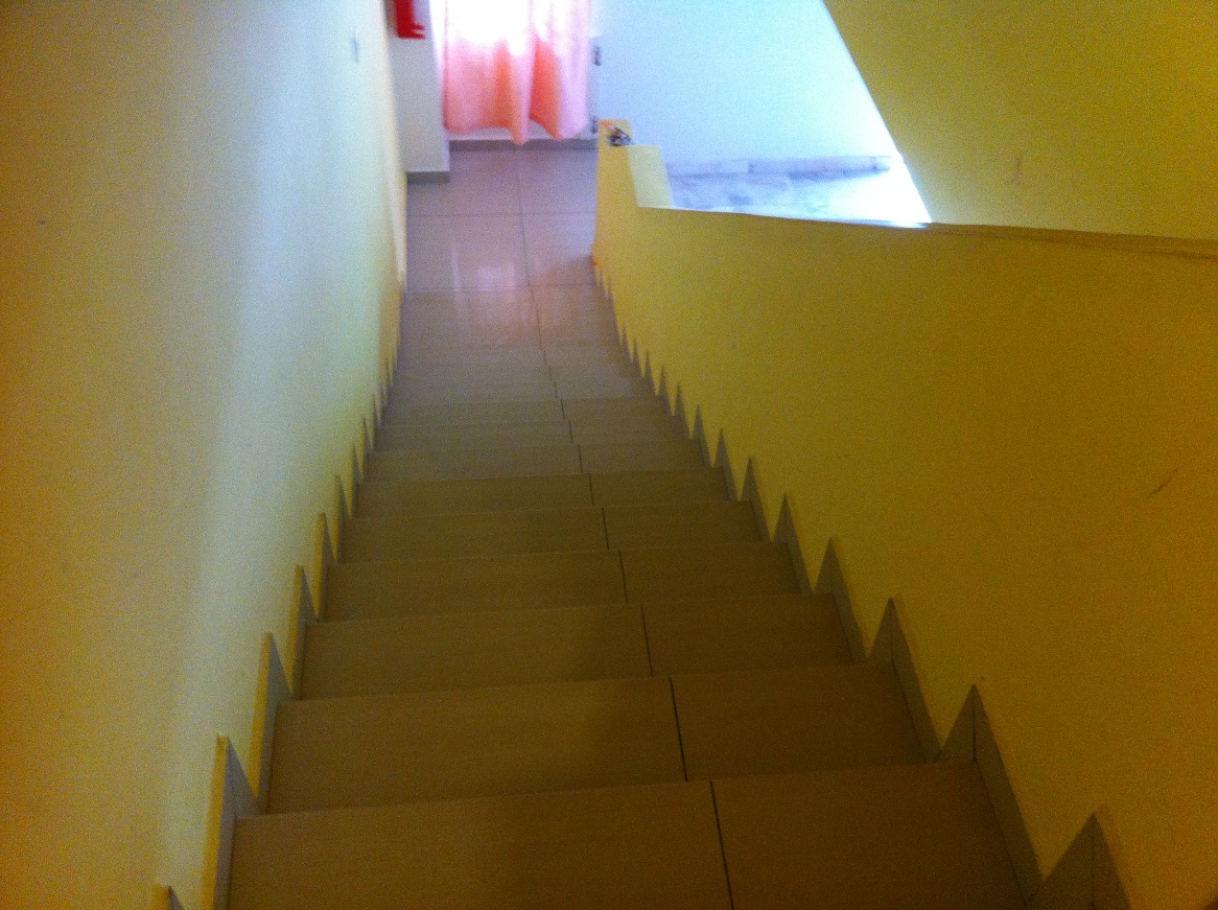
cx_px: 609
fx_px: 1230
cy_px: 455
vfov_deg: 40.6
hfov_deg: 52.7
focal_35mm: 35
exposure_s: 1/15
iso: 250
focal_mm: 3.85
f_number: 2.8
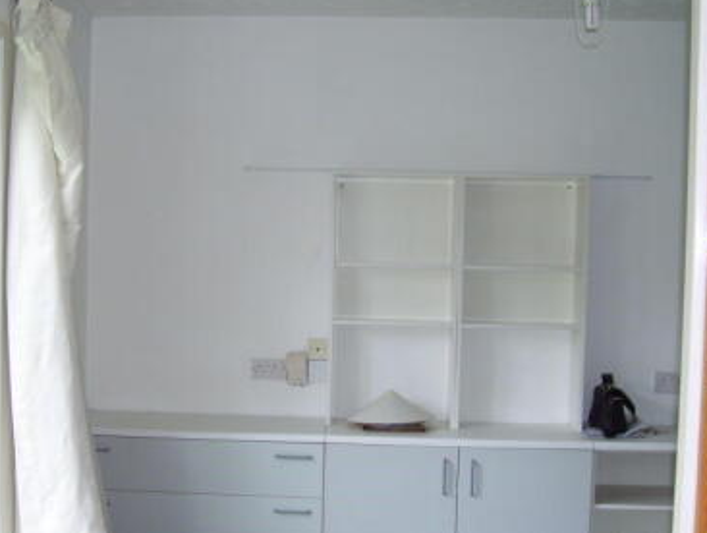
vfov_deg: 25.6
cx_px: 243
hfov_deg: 33.5
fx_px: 1166
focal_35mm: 57
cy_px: 351
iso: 80
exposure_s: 1/50
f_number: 2.7
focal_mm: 6
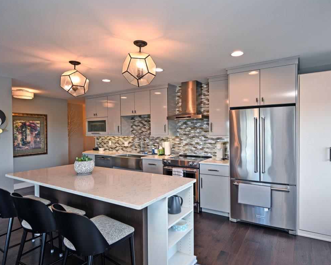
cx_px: 179
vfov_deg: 68.1
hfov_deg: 80.2
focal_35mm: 20
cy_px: 134
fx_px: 196
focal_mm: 14
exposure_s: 1/60
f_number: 4
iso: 250
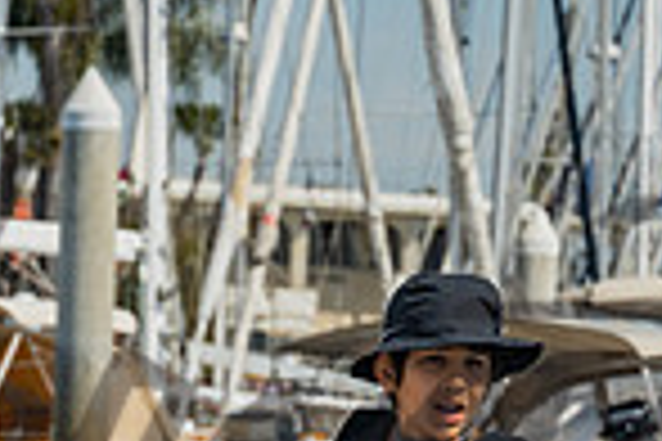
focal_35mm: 671
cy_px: 416
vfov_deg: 2.0
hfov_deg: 3.1
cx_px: 194
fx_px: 12338
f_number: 10
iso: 250
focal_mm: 170
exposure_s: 1/250
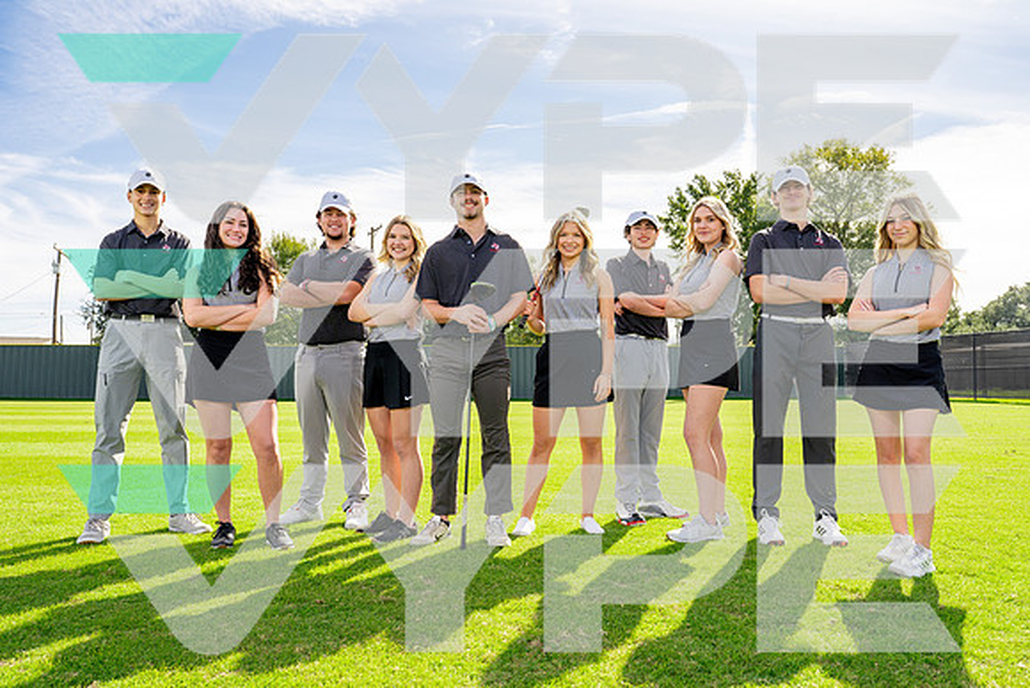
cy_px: 344
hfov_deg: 66.7
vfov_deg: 47.4
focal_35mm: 27
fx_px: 783
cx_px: 515
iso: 100
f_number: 7.1
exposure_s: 1/250
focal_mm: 27
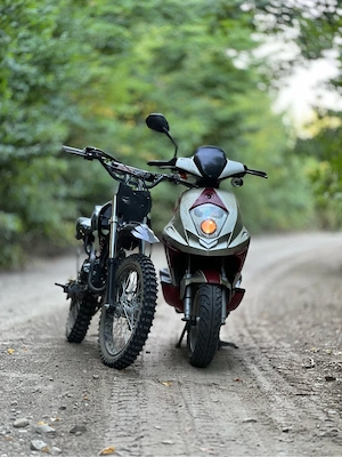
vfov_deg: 25.3
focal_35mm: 77
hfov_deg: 19.1
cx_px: 171
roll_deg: +2.0
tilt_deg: +1.5
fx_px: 1014
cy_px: 228
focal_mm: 9
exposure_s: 1/40
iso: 320
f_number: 2.8
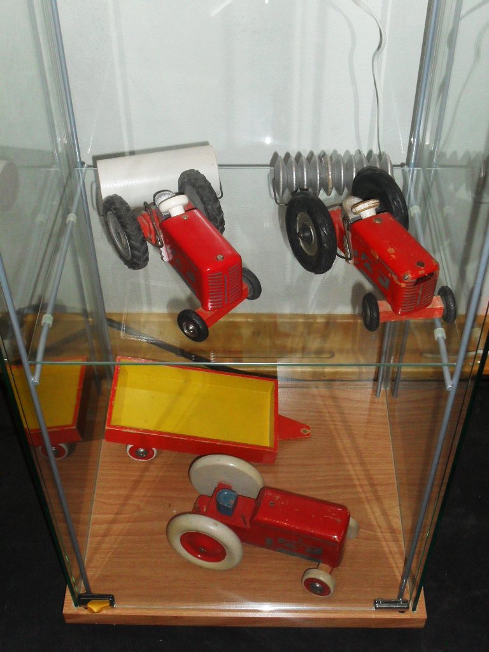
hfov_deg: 29.7
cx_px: 244
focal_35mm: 49
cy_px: 326
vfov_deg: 38.9
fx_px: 923
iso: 200
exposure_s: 1/45
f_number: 3.9
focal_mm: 8.7
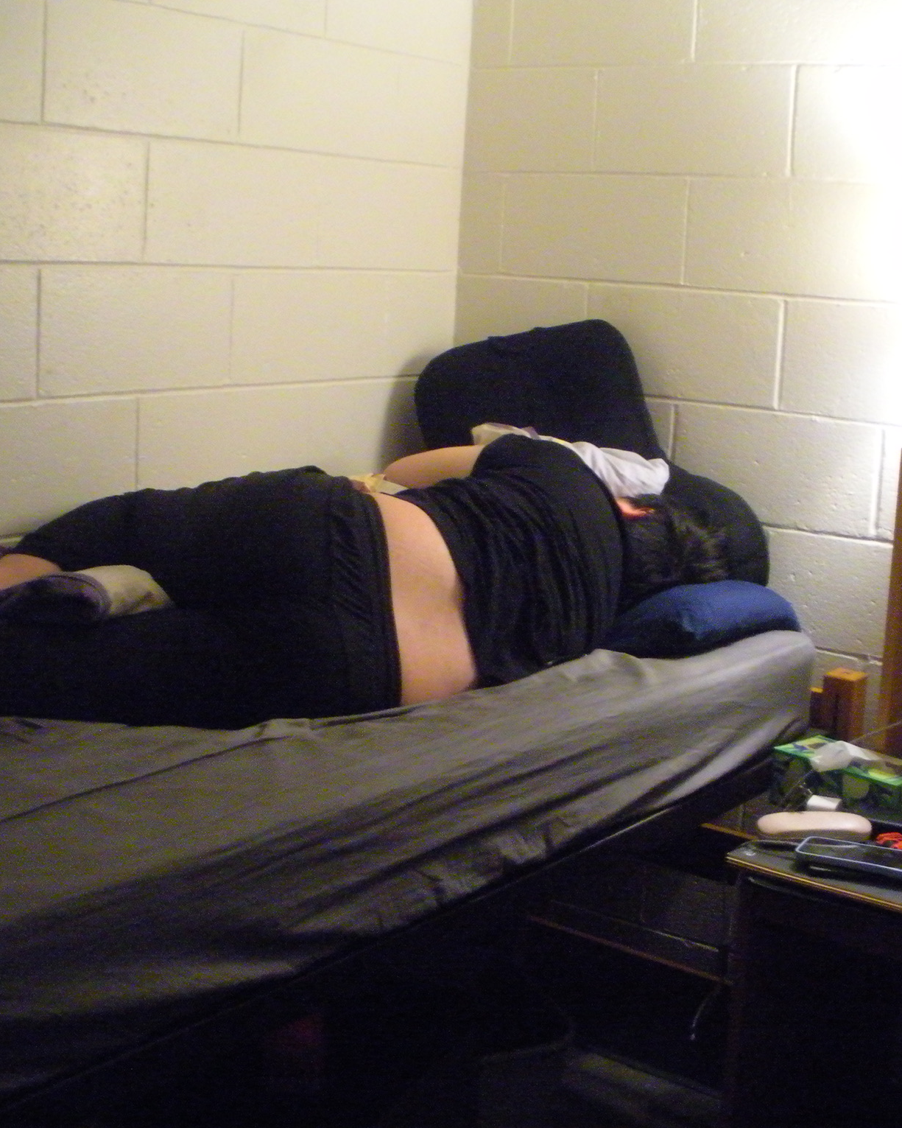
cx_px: 588
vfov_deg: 39.5
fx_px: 1568
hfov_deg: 31.9
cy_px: 564
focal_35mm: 47
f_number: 3.5
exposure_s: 1/6.7
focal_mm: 6.3
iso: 800
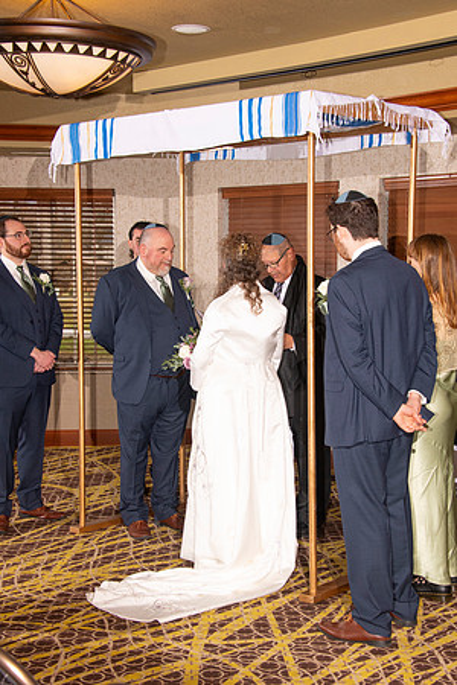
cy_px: 342
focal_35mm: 56
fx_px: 1066
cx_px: 228
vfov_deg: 35.6
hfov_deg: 24.2
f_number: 9
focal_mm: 56
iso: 1000
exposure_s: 1/160
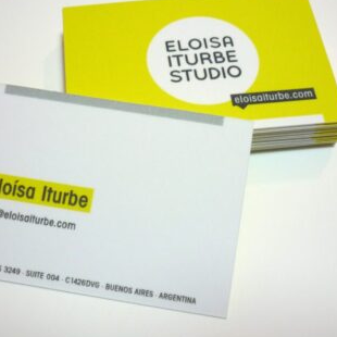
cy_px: 140
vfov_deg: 35.3
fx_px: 529
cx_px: 151
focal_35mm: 48
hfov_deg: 35.3
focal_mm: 5.5
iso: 80
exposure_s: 1/50
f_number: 2.8
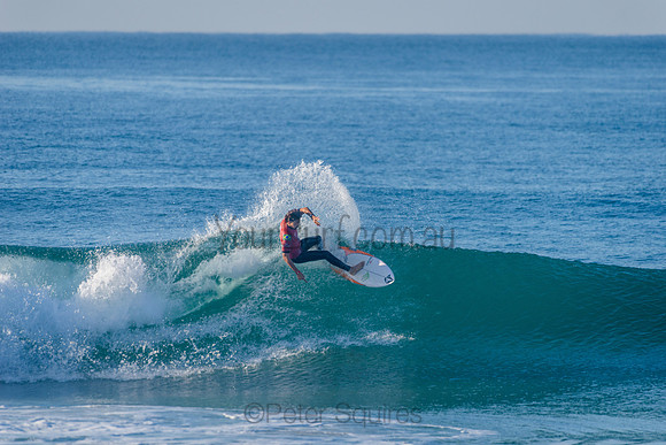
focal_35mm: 500
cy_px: 222
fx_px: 9252
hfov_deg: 4.1
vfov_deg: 2.8
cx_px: 333
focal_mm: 500
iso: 320
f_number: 5.6
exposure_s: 1/2000
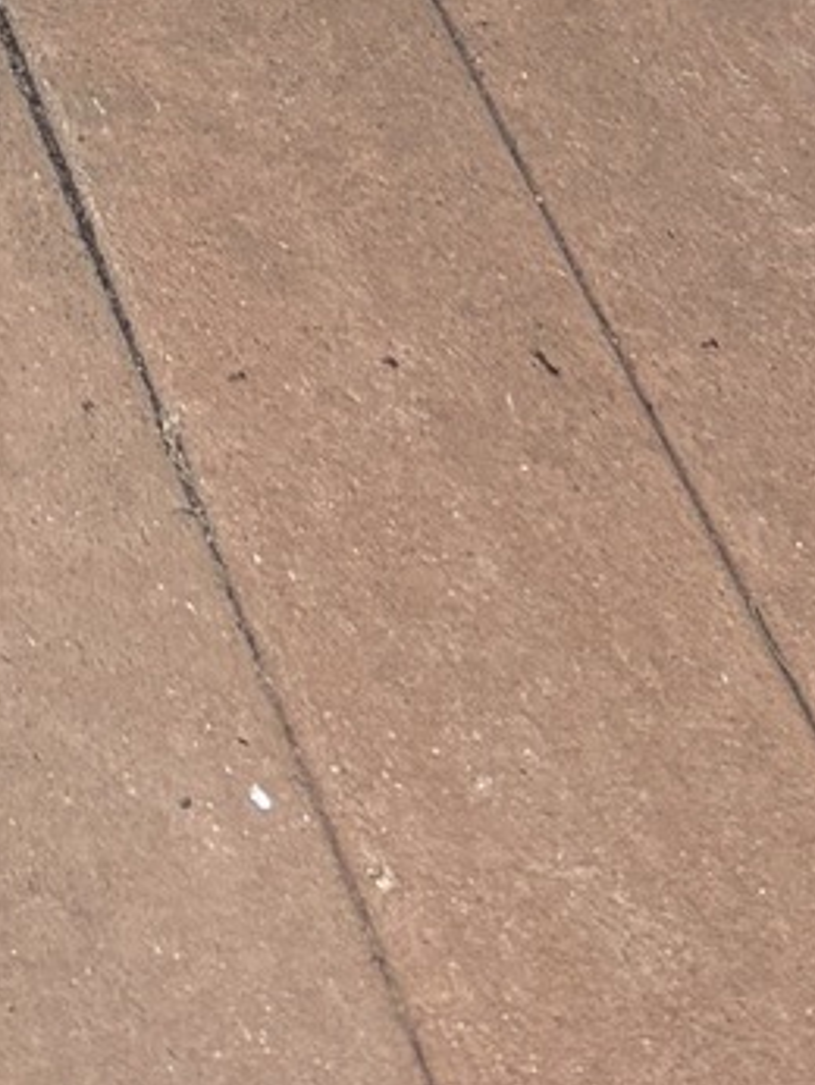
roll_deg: +0.8
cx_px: -940
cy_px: -2239
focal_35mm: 173
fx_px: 5424
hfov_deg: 8.1
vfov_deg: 9.1
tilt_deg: -17.1
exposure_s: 1/1901
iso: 50
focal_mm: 5.96
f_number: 1.6
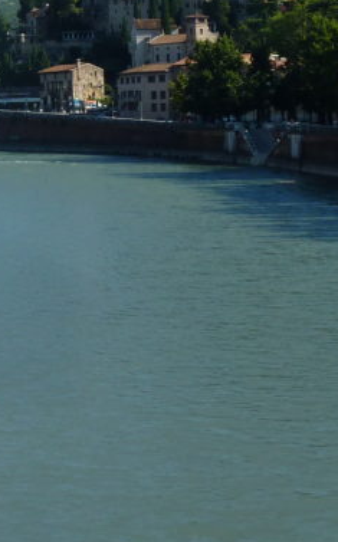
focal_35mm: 121
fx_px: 1787
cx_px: -42
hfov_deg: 10.7
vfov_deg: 16.9
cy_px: 17
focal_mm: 6.9
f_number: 4.5
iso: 80
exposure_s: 1/500
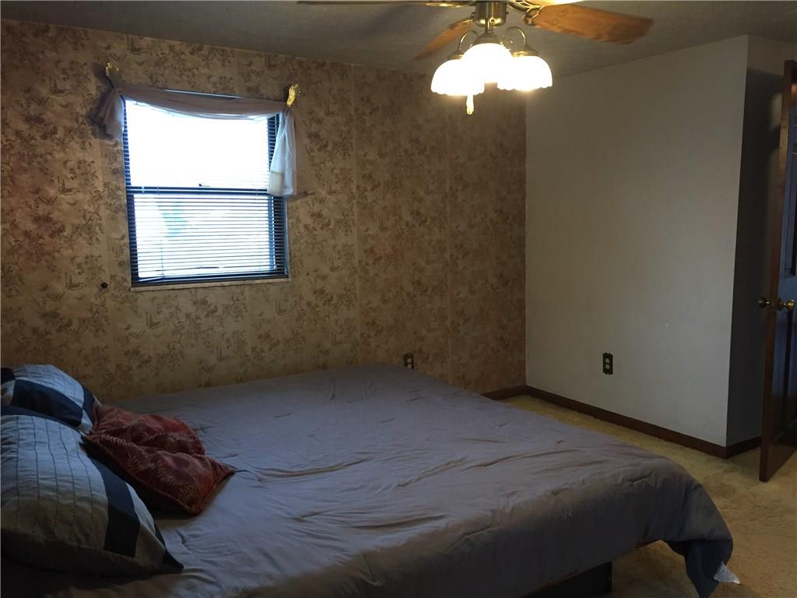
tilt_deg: -7.2
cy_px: 299
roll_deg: +0.2
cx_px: 398
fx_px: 668
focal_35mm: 29
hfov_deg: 61.7
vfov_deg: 48.2
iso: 125
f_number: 2.2
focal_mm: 4.15
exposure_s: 1/30
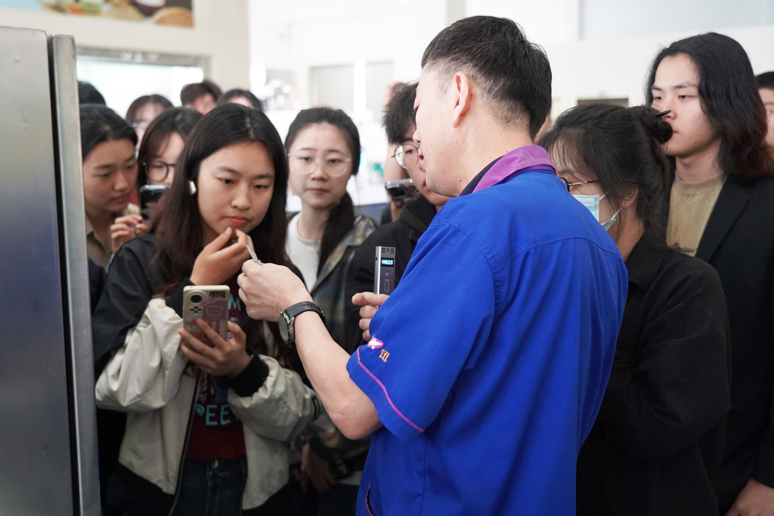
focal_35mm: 42
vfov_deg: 31.9
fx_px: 903
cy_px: 258
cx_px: 387
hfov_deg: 46.4
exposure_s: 1/160
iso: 4000
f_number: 4
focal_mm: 42
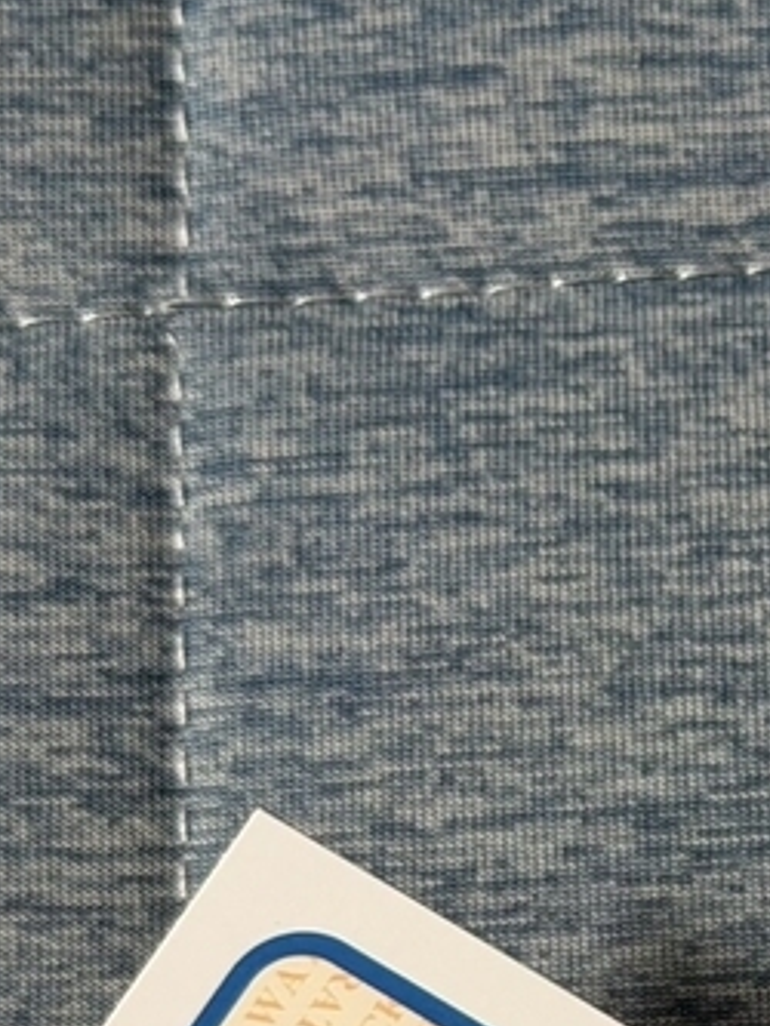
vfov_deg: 11.3
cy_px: 1060
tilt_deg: -74.4
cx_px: 1300
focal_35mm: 173
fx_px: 5128
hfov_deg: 8.3
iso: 80
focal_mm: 6.76
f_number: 1.78
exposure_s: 1/80
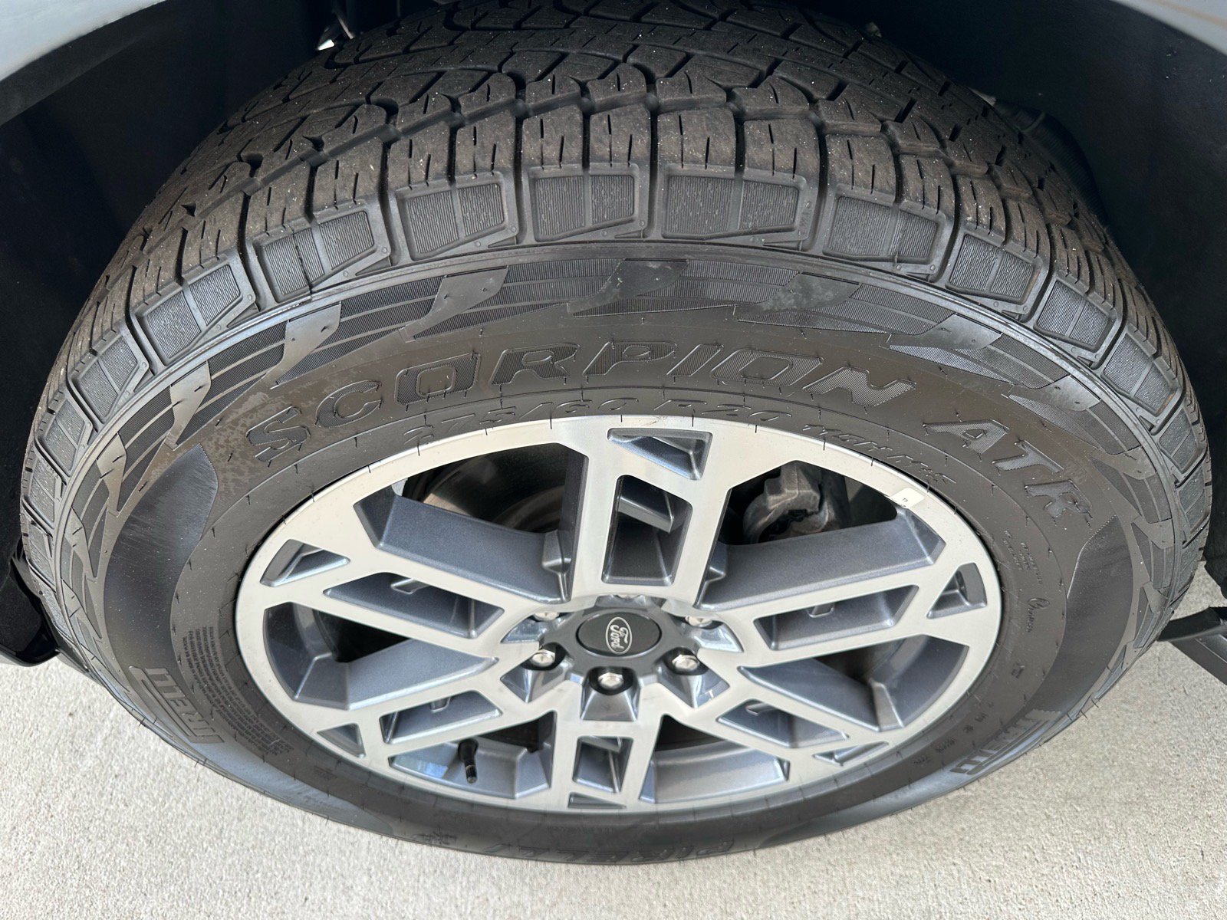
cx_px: 614
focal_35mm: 24
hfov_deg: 71.6
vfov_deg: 56.8
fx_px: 851
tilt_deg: -47.2
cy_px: 460
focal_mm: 6.86
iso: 80
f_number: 1.78
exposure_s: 1/120
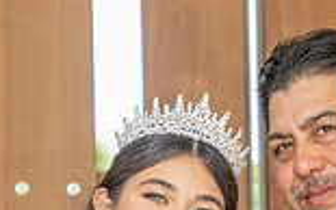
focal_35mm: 242
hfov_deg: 8.7
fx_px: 2217
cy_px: 343
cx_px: 262
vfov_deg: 5.4
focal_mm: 63.3
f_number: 4.5
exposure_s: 1/125
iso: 125
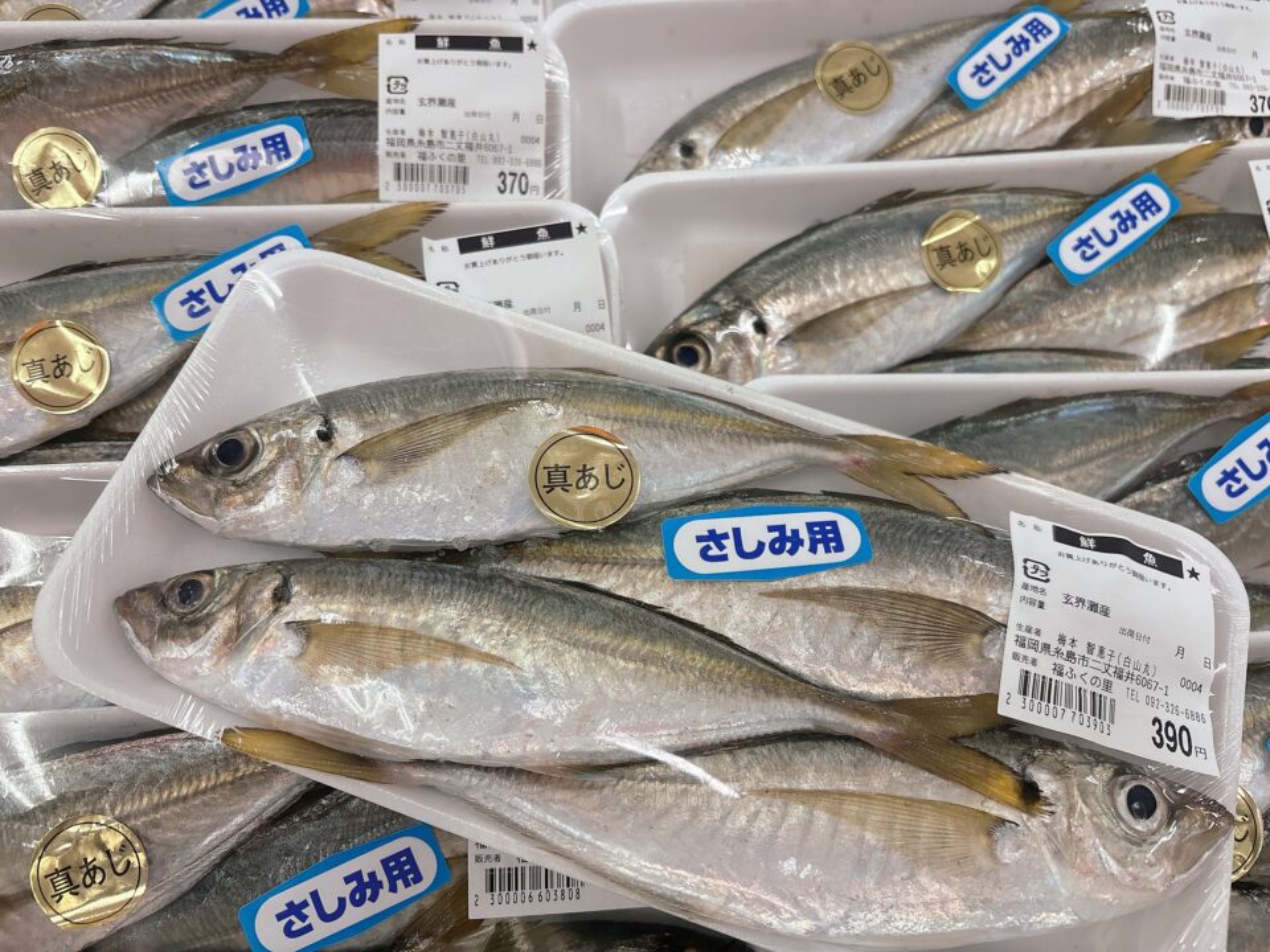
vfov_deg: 53.1
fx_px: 954
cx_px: 635
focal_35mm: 26
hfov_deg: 67.3
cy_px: 476
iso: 100
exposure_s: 1/120
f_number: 1.6
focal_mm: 5.96
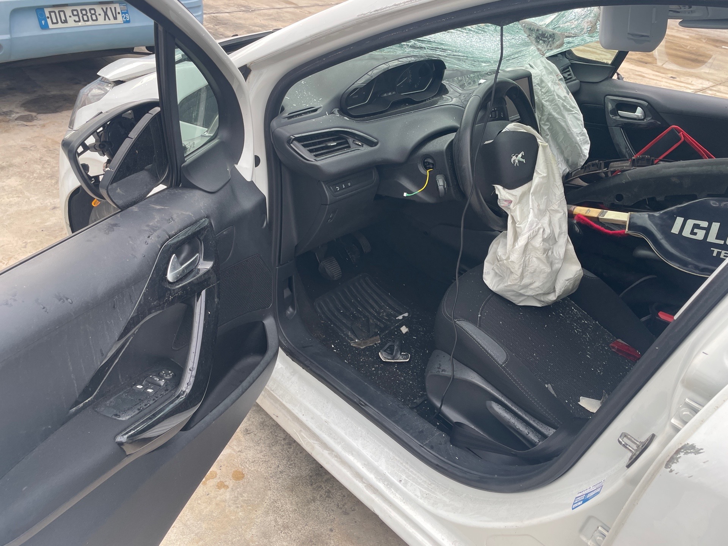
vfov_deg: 53.1
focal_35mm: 26
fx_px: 547
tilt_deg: -34.9
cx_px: 364
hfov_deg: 67.3
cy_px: 273
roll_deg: -5.7
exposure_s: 1/228
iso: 32
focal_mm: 4.2
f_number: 1.6
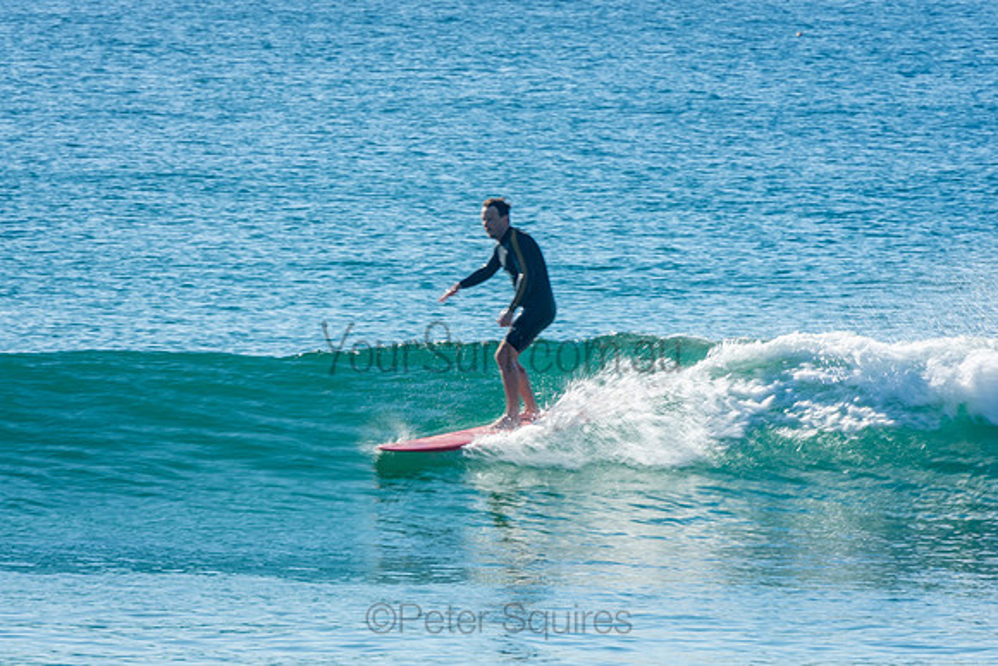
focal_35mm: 600
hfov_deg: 3.4
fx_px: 16636
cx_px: 499
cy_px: 333
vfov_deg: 2.3
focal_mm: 400
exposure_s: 1/50
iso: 100
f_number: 18
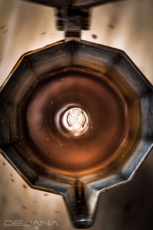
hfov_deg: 37.9
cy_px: 115
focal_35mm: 35
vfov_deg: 54.4
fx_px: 223
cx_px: 76
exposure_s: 1/6
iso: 200
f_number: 4.5
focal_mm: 35
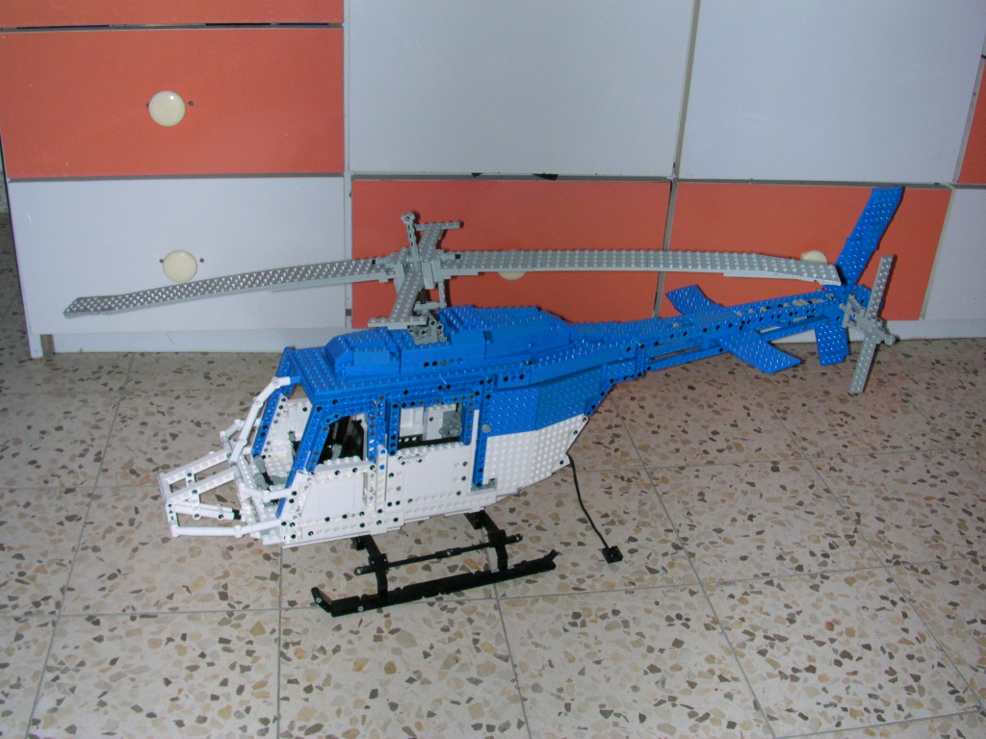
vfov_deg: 38.7
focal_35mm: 37
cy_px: 370
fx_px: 1054
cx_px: 493
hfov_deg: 50.1
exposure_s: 1/60
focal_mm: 5.6
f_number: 4.5
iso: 100
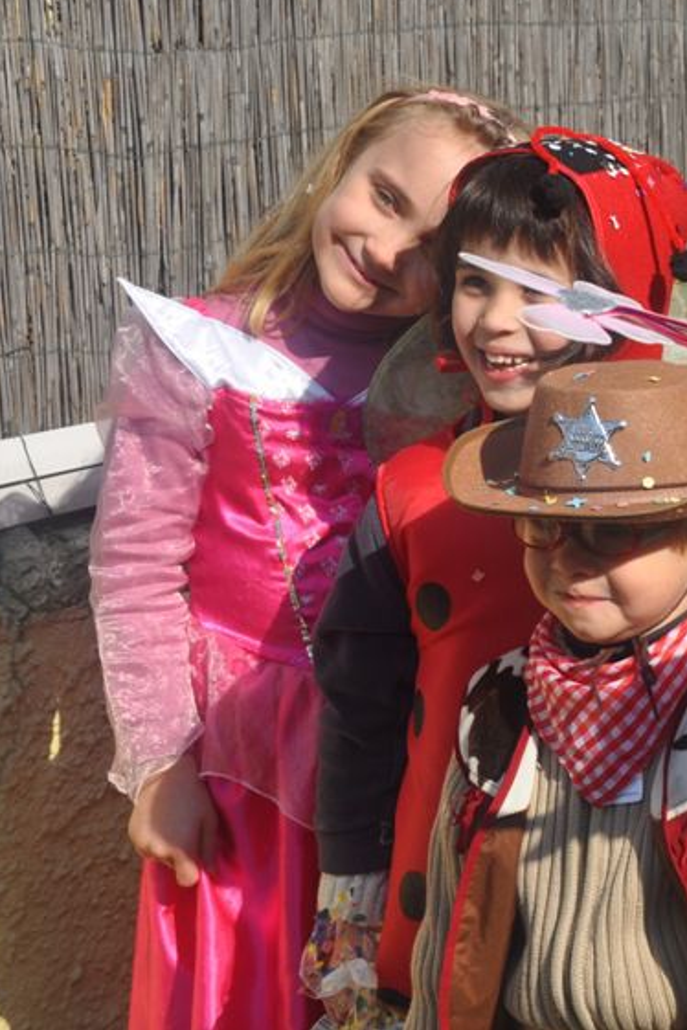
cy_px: 409
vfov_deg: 21.9
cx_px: 867
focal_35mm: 93
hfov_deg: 14.2
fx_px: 2662
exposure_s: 1/400
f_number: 10
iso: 200
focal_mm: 34
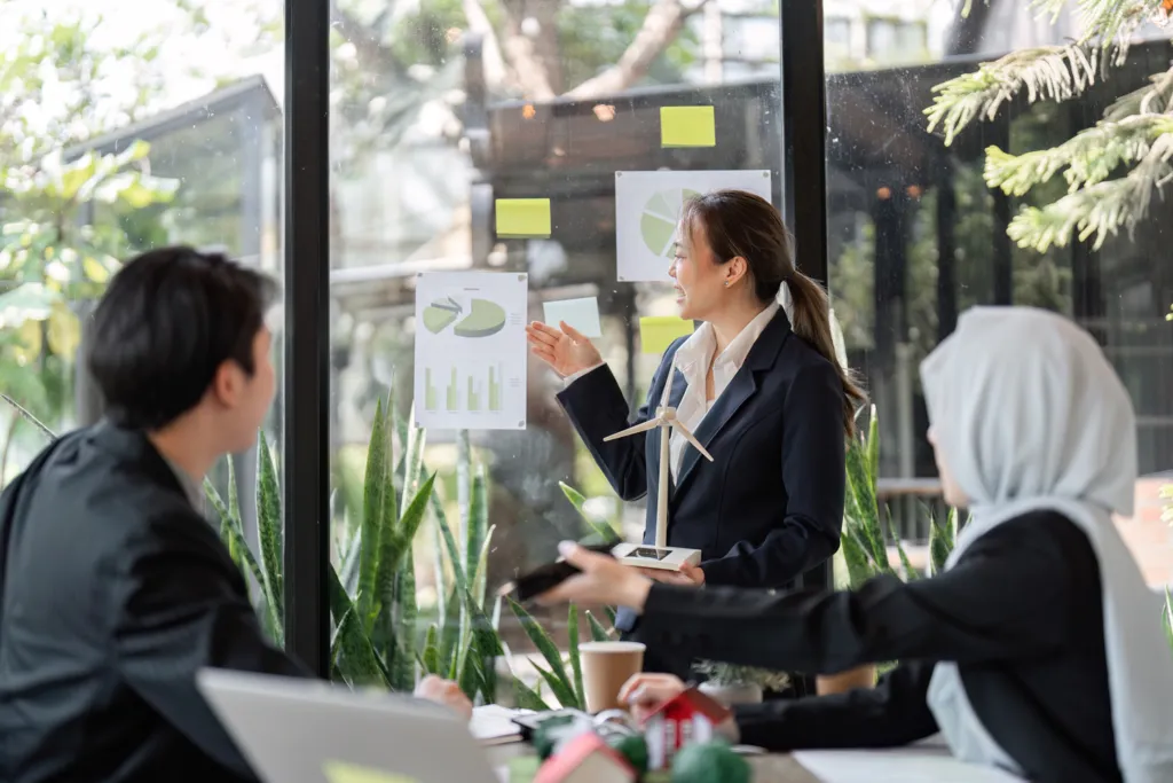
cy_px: 392
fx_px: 1629
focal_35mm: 50
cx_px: 586
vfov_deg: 27.0
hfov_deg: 39.6
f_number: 1.2
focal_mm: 50
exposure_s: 1/1250
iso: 400
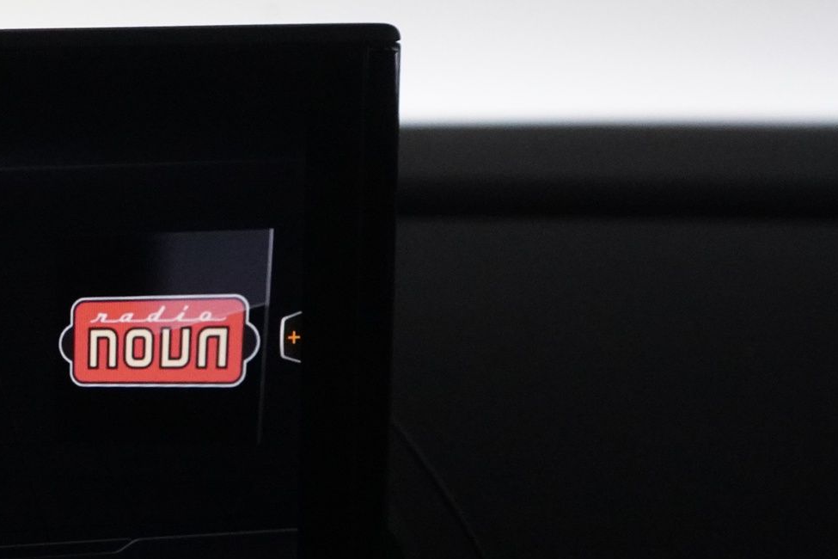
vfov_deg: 11.5
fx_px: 2776
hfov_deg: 16.6
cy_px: 345
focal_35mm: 119
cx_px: -113
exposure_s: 1/160
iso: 3200
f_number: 3.5
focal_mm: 31
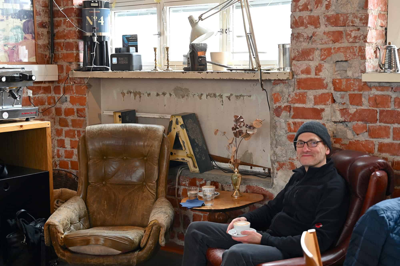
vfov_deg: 27.0
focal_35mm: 50
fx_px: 555
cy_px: 133
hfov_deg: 39.6
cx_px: 200
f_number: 4
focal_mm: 50
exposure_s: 1/25
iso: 400
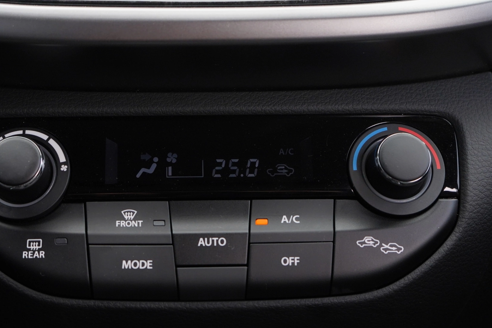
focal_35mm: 60
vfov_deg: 22.6
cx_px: 205
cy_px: 167
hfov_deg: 33.3
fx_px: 820
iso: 500
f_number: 4.5
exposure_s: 1/320
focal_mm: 41
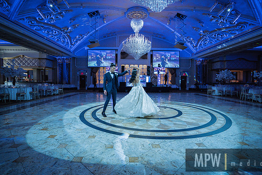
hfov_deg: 90.0
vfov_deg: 67.3
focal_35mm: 18
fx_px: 131
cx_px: 132
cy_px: 86
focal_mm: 17
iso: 640
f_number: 2.8
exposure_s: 1/250
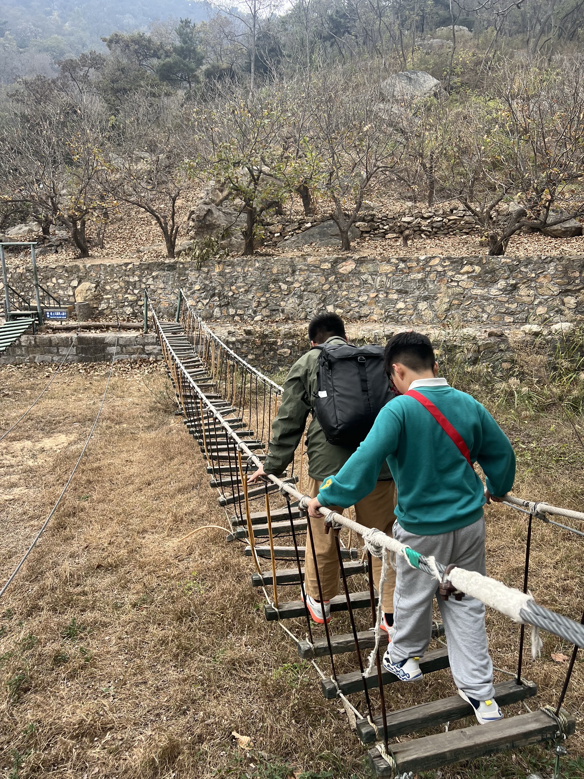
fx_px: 585
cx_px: 292
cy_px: 390
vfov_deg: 67.3
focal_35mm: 26
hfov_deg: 53.1
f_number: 1.5
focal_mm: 5.7
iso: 40
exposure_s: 1/193
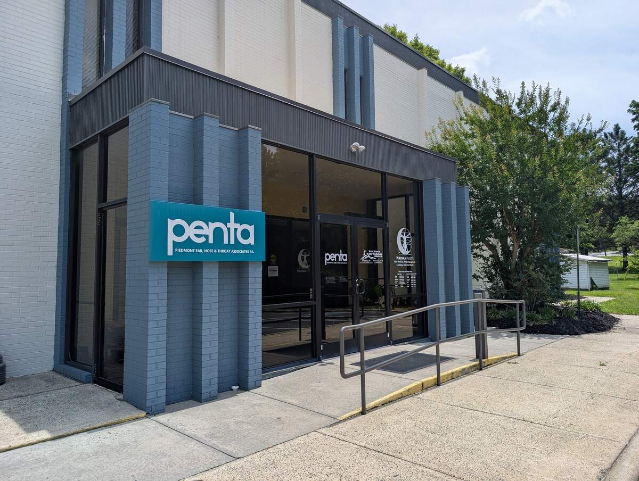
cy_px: 240
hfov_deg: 71.5
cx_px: 320
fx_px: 444
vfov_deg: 57.0
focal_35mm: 24
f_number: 1.68
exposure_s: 1/1159
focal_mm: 6.9
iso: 20
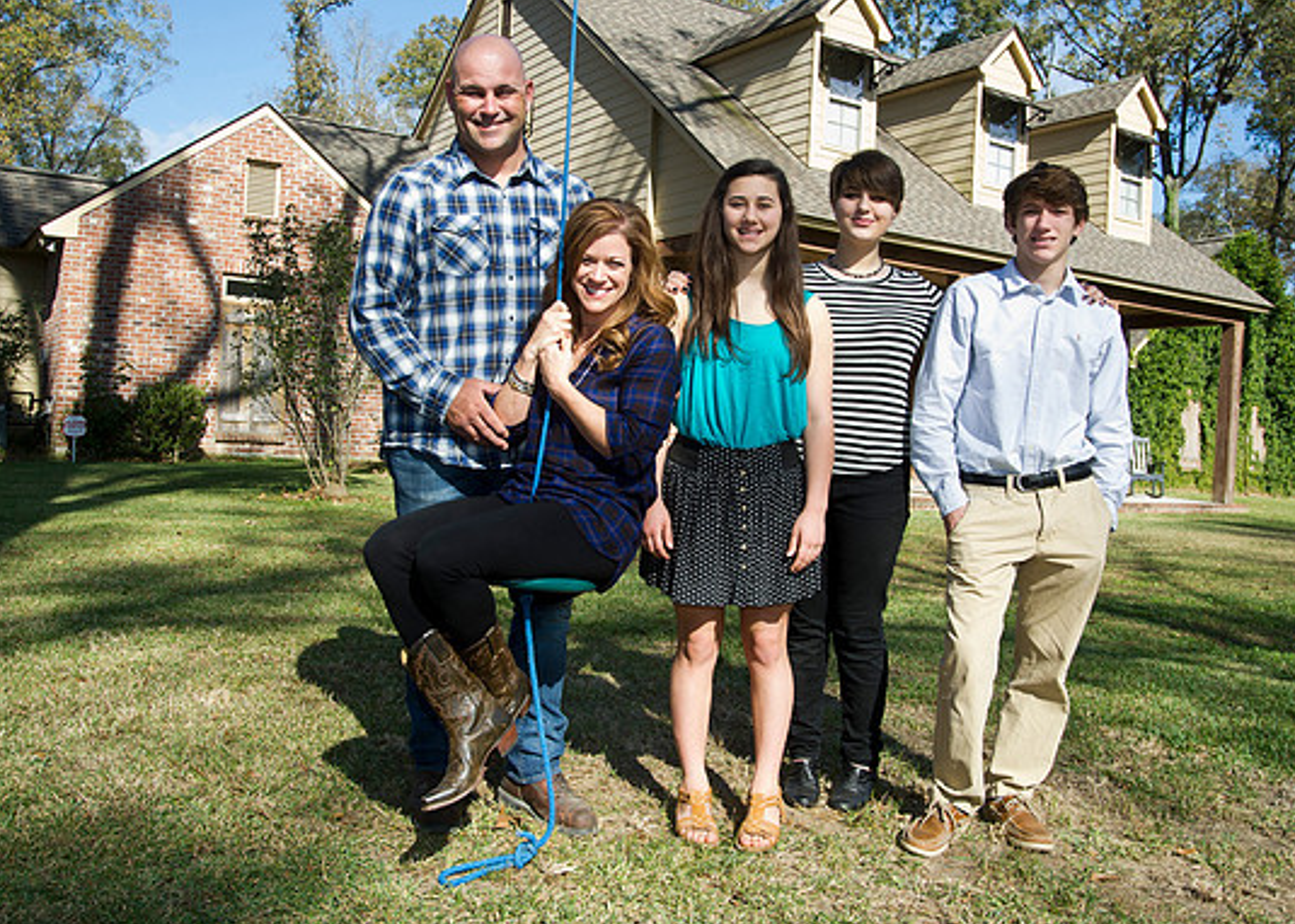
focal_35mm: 32
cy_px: 440
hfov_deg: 57.6
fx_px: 1177
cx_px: 645
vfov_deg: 42.9
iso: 400
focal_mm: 28
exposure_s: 1/250
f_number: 9
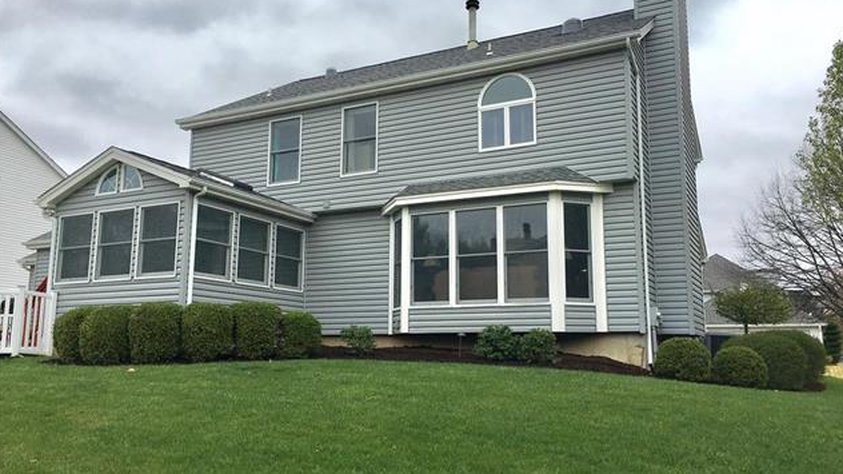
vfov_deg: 36.6
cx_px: 419
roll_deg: -0.7
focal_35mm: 32
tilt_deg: +10.8
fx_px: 715
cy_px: 240
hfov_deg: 61.0
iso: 25
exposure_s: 1/761
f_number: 2.2
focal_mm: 4.15
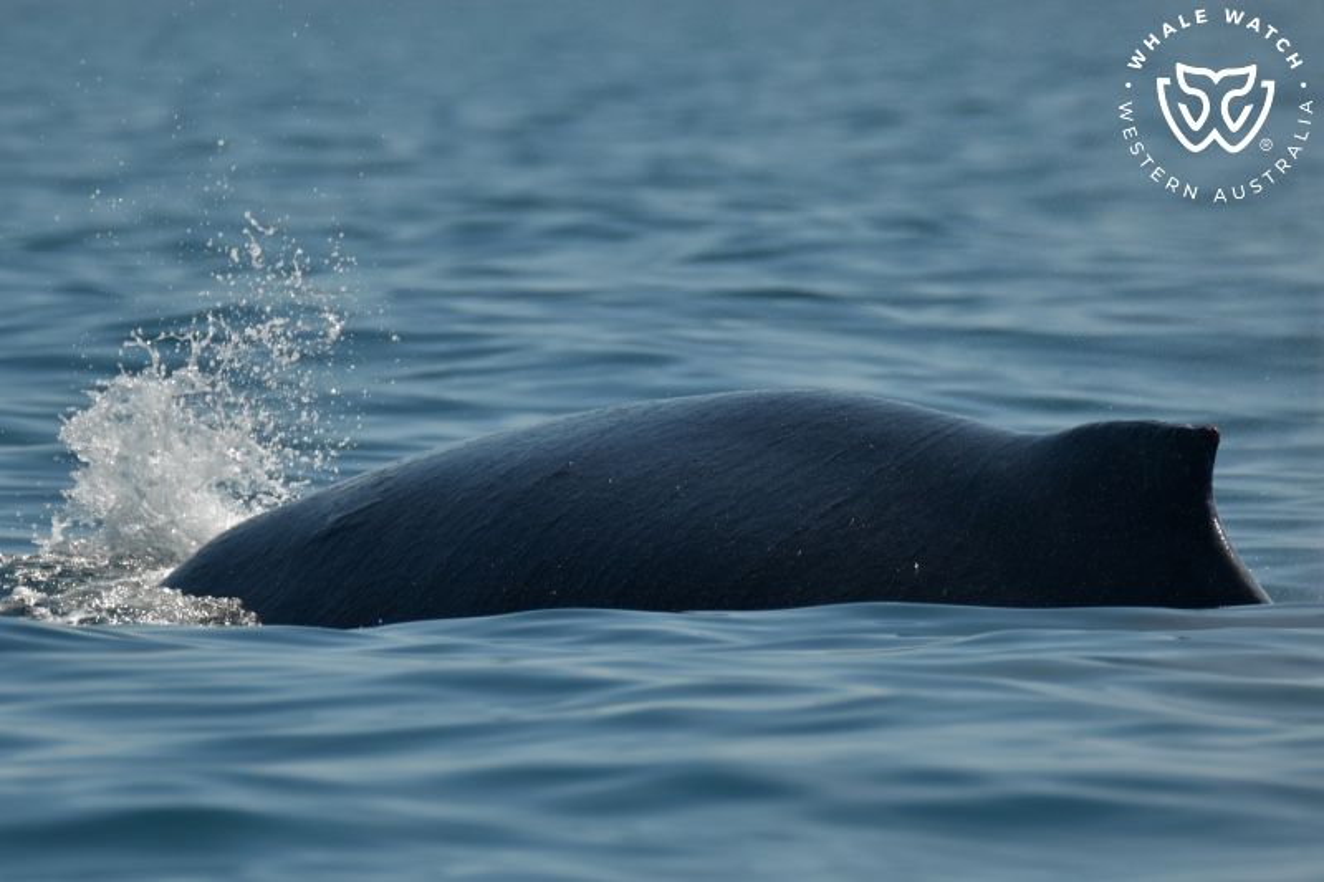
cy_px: 441
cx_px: 662
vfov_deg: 2.0
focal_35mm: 690
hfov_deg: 3.0
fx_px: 25370
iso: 100
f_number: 6.3
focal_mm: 460
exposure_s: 1/1250
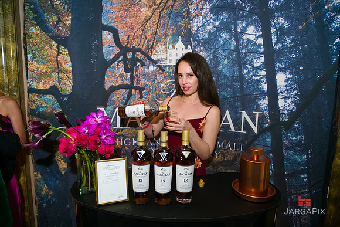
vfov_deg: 53.2
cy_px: 114
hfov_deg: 73.7
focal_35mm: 24
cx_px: 170
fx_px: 227
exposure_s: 1/125
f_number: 3.2
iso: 1600
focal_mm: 24
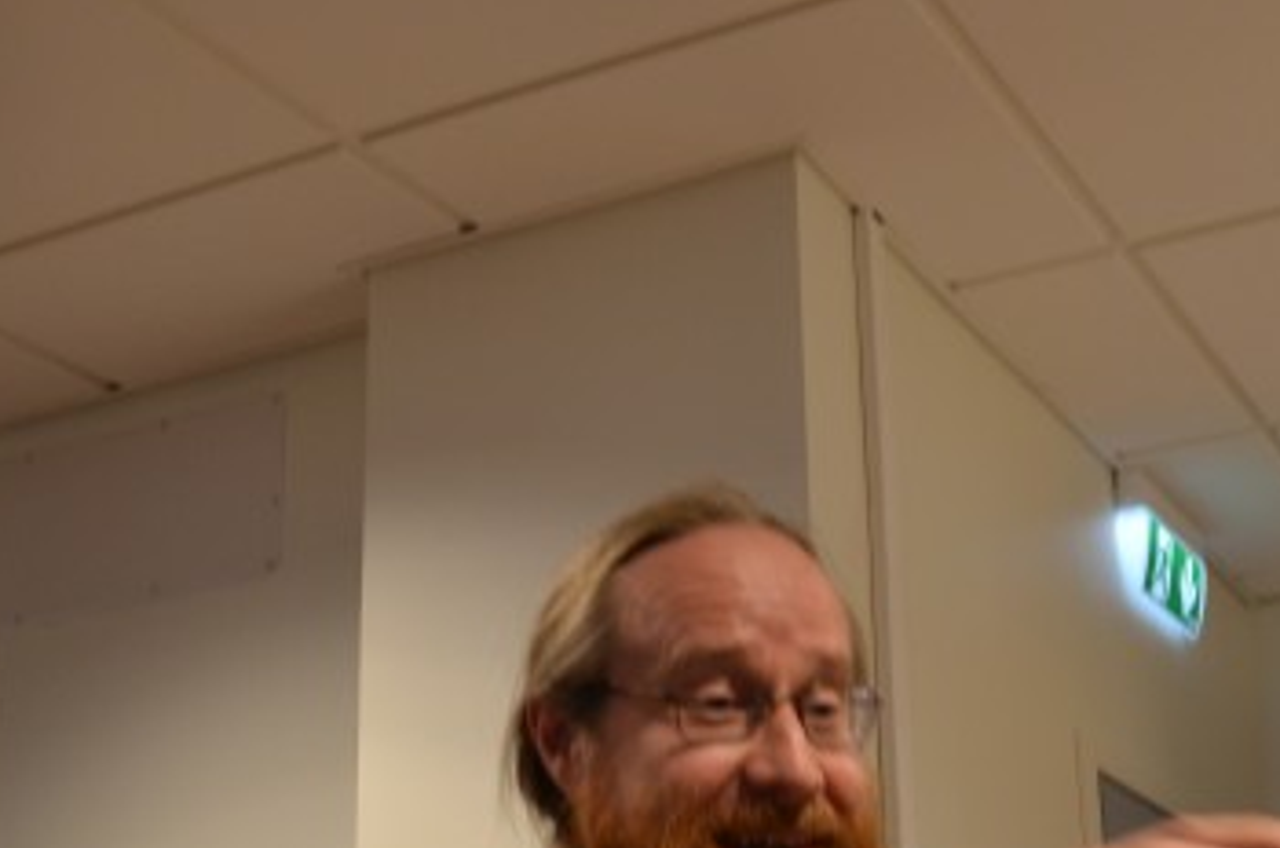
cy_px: 627
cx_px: 925
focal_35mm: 65
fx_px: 2307
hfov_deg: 30.6
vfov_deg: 20.7
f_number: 4
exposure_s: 1/60
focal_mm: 22
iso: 400
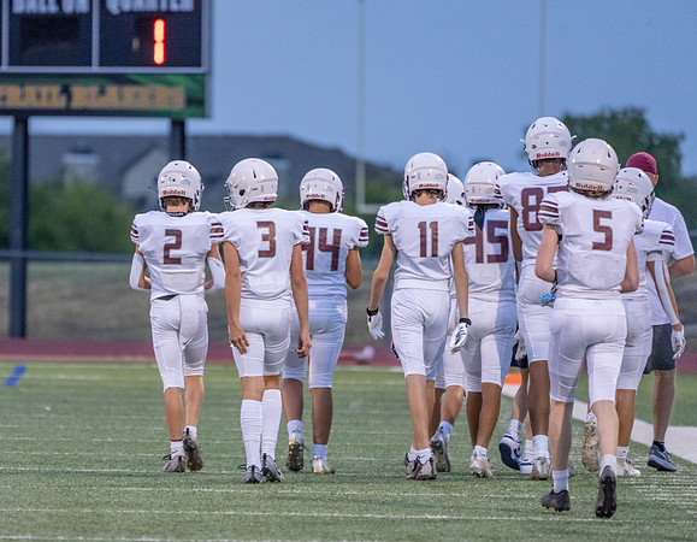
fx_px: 10741
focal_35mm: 527
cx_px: 234
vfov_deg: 2.9
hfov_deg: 3.7
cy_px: 311
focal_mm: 400
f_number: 5.6
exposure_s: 1/640
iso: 6400
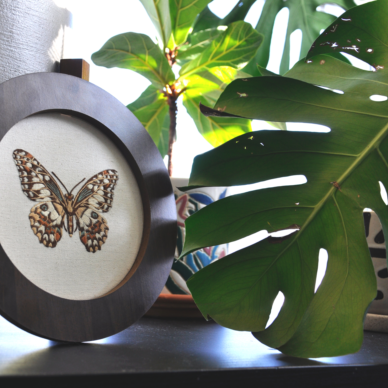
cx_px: 129
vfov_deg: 31.6
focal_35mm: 54
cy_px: 195
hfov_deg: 31.4
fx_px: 685
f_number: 4
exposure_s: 1/40
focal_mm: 28
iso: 200
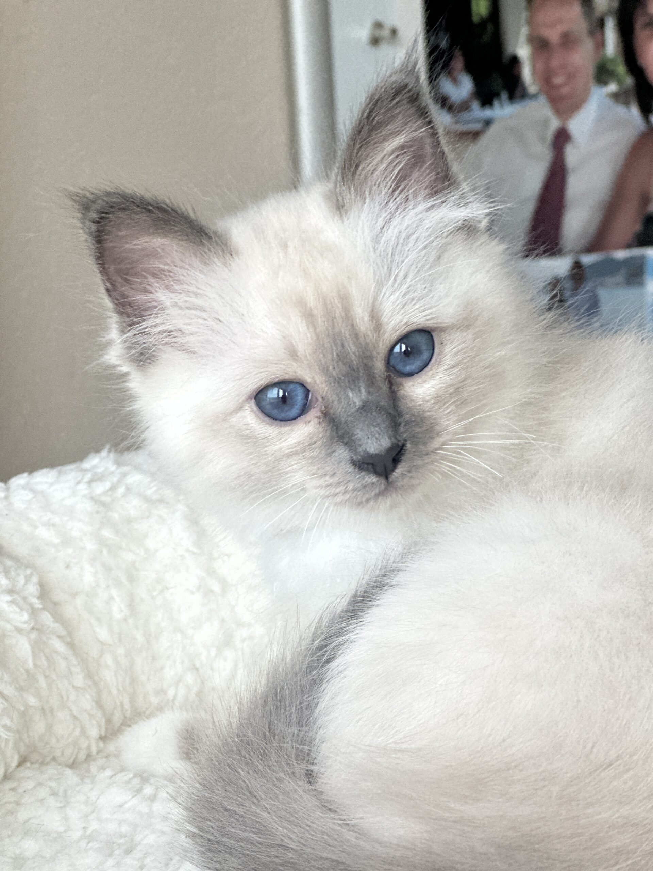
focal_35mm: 77
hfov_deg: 19.1
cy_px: 436
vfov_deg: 25.3
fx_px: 1937
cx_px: 326
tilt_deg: -9.1
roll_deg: +1.5
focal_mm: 9
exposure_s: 1/121
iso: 125
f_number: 2.8
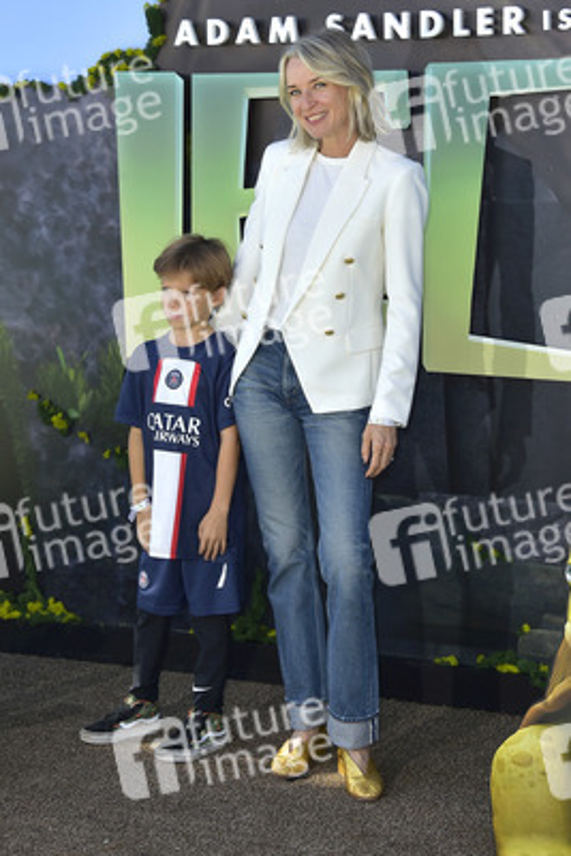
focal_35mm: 62
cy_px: 428
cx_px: 286
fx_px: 1474
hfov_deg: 21.9
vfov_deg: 32.4
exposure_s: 1/250
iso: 125
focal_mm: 62
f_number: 7.1
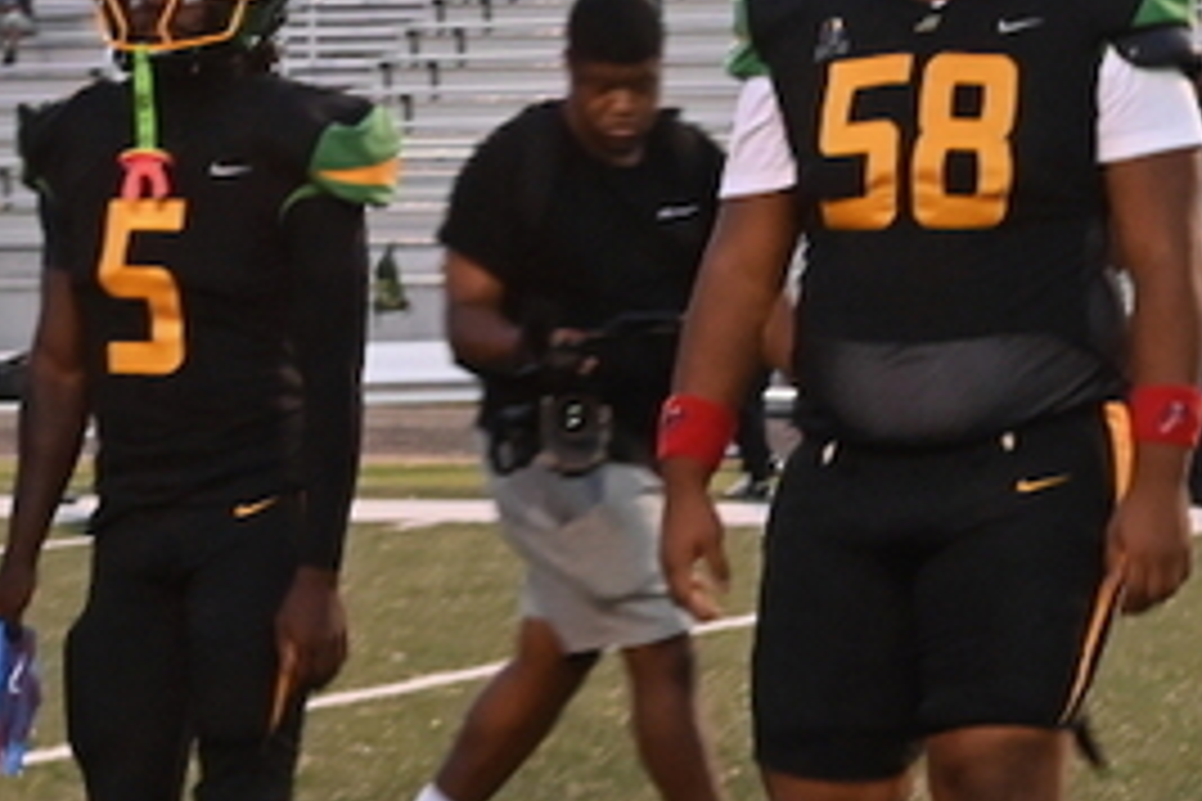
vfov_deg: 8.7
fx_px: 5242
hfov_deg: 13.1
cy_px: 518
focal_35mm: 157
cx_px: 774
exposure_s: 1/100
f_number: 11
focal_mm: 41
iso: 8000
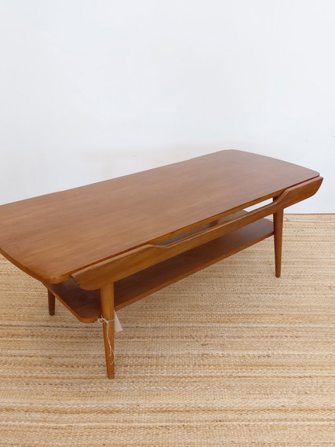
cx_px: 163
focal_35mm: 30
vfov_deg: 59.8
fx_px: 387
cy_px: 250
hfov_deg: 46.8
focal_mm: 5.23
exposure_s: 1/50
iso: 320
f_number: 1.8
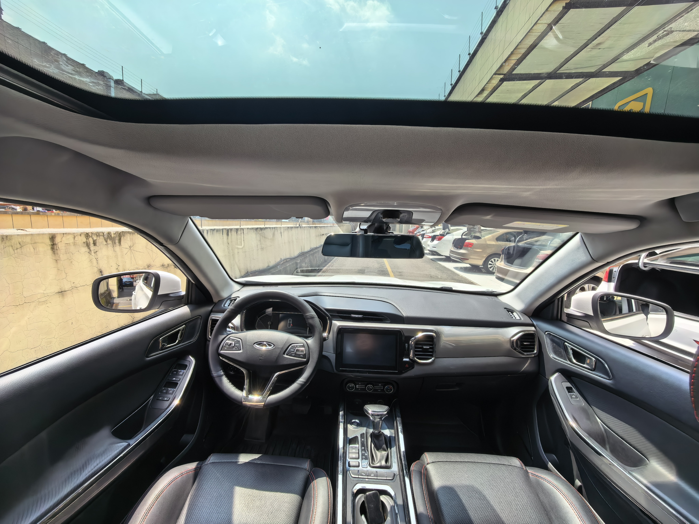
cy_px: 262
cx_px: 350
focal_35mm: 13
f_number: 2.2
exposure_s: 1/666
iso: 50
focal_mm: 1.95
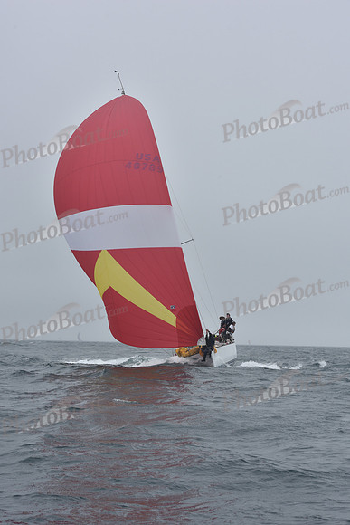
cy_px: 262
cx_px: 175
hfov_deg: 19.5
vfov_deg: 28.8
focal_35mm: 70
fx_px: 1020
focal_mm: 70
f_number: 10
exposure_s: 1/800
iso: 250
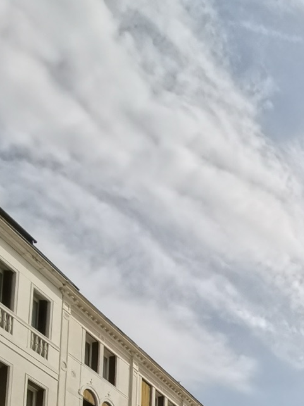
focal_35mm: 53
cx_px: 431
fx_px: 621
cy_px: 579
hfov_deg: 23.2
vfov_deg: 27.4
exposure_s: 1/2825
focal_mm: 2.23
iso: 50
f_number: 2.2
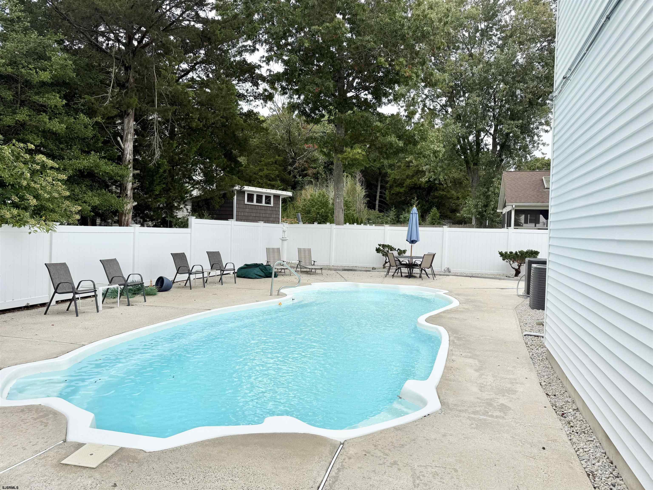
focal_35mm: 24
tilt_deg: -1.2
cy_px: 245
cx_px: 326
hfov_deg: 71.6
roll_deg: -1.7
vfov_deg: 56.8
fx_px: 453
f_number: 1.78
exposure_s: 1/1585
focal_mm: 6.76
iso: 80
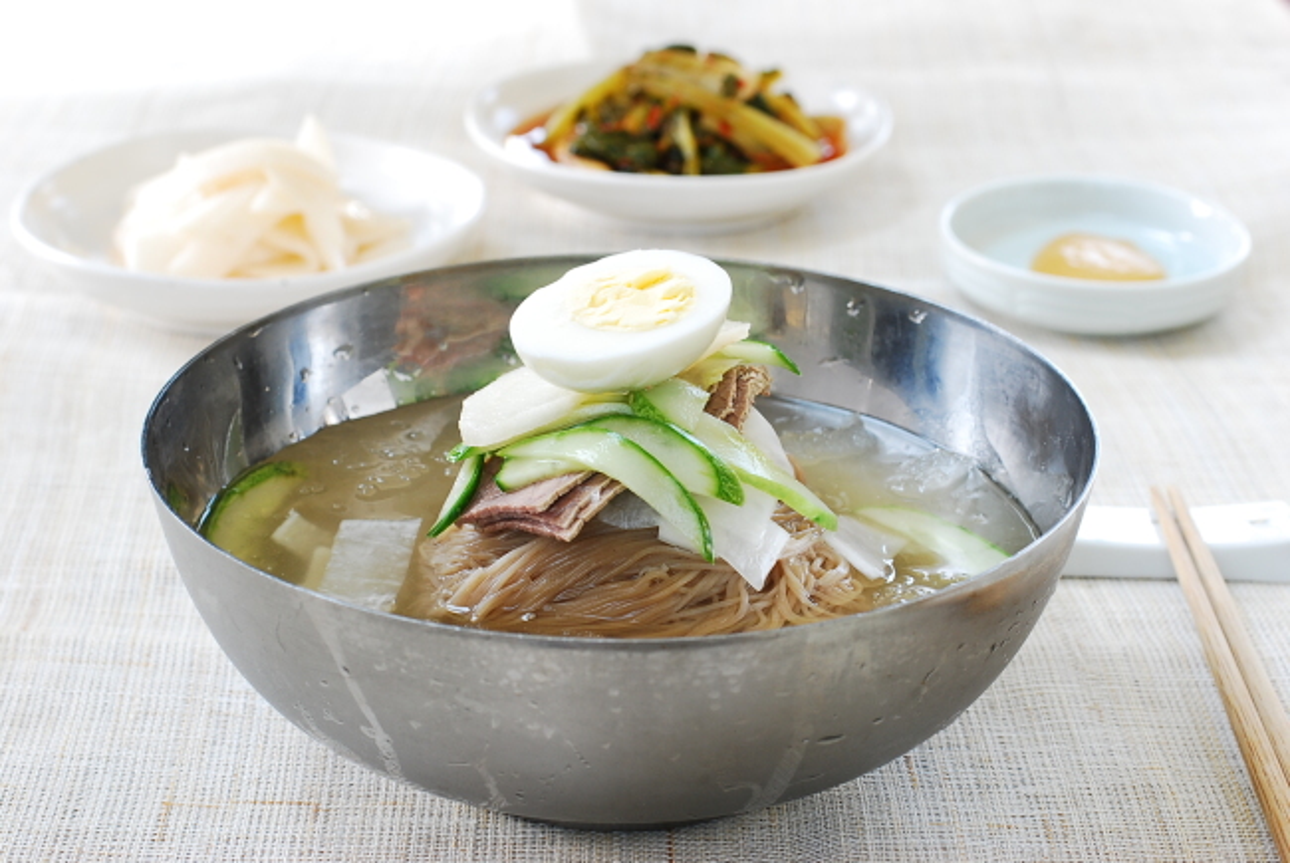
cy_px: 432
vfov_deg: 18.2
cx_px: 645
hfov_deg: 27.0
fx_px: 2690
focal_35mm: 75
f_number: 7.1
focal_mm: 50
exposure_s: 1/8
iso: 160
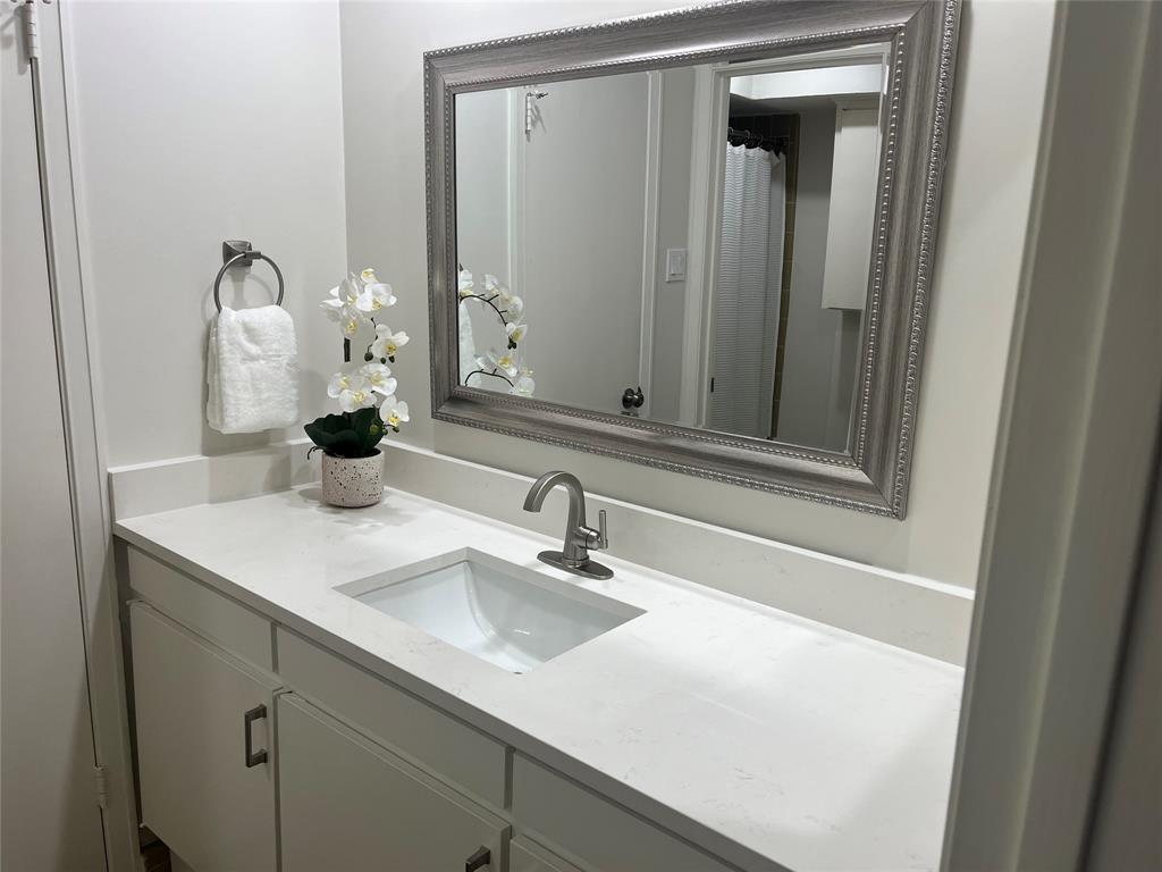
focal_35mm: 26
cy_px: 436
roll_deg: -1.8
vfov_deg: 53.1
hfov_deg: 67.3
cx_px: 581
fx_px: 873
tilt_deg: -12.8
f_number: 1.6
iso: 64
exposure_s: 1/120
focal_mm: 5.1
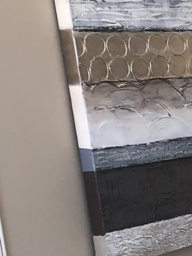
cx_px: 458
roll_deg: +3.6
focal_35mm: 130
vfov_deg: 14.7
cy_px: 301
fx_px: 961
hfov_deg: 10.0
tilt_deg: -13.5
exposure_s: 1/120
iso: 25
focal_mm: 4
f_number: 1.8
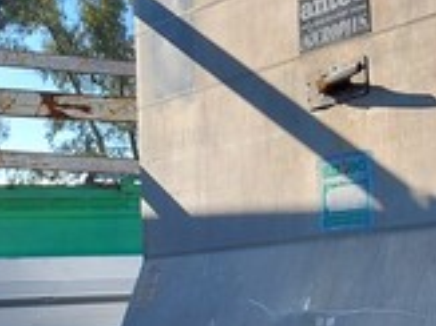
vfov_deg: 16.0
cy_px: 171
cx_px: 728
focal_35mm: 92
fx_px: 1158
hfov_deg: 18.0
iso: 25
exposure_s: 1/655
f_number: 1.8
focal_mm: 5.23
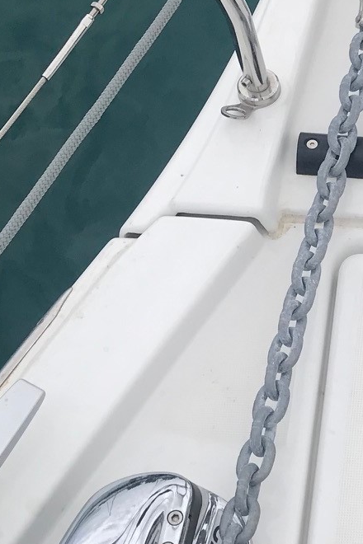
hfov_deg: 14.7
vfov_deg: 22.9
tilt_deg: -59.5
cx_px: 460
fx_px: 1346
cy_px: 233
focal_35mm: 89
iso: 20
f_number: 1.8
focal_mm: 3.99
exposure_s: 1/3546
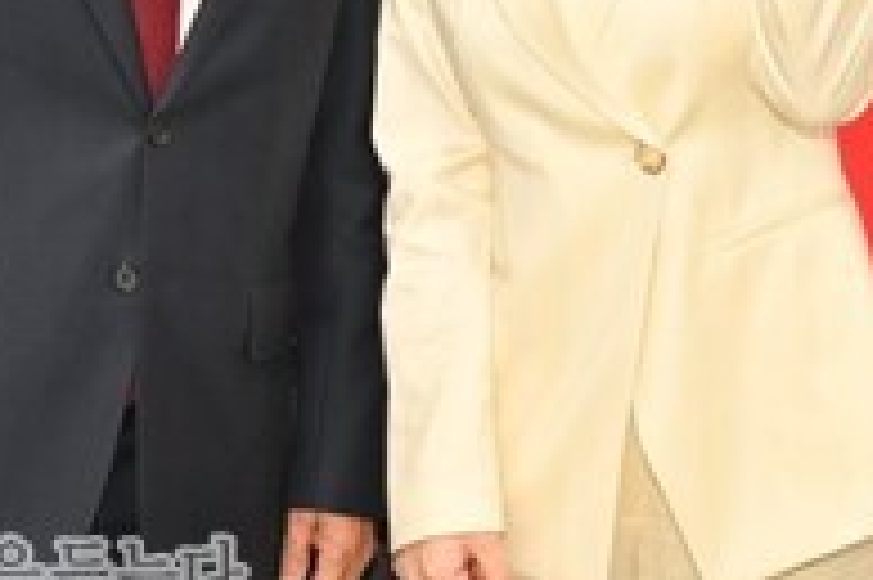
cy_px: -207
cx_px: 36
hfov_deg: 12.3
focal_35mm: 166
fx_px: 4022
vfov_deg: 8.1
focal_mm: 46
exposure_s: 1/80
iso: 800
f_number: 5
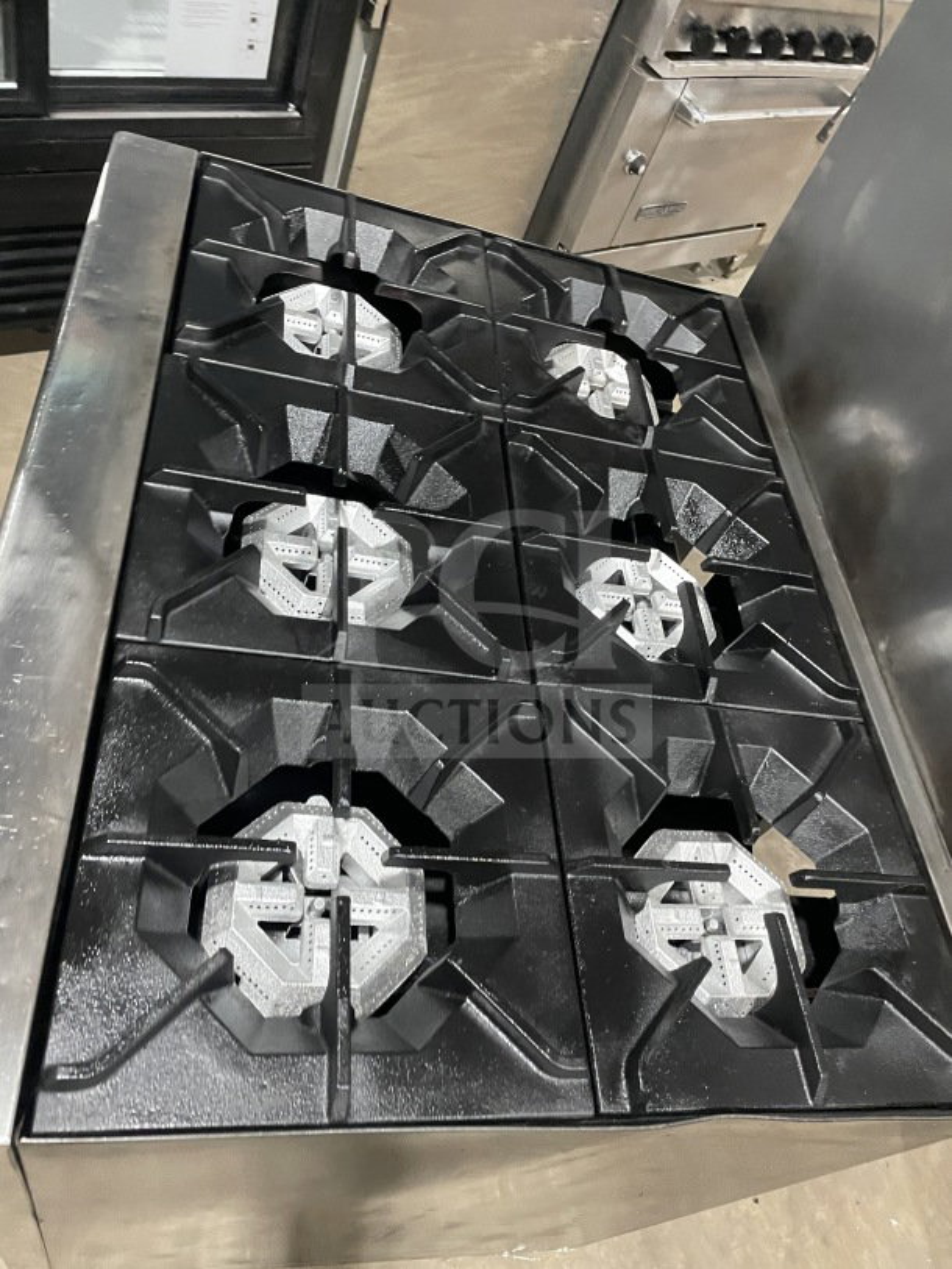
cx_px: 476
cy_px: 634
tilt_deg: -58.3
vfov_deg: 67.3
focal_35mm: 26
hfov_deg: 53.1
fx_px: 953
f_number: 1.6
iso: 500
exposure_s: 1/60
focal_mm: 4.2
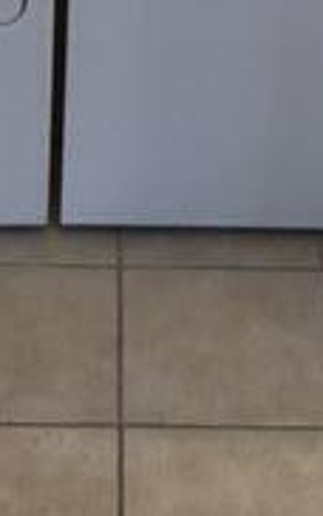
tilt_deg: -14.1
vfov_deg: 16.4
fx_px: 1519
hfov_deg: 12.1
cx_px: 173
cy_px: -386
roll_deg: -2.7
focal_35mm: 108
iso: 160
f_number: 2.2
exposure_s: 1/30
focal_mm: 4.15
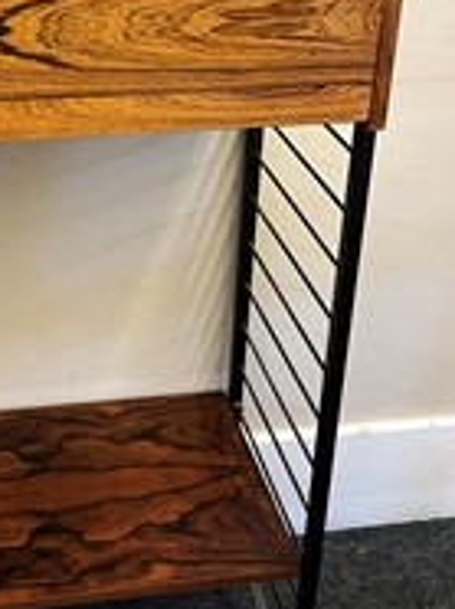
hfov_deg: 25.3
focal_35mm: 56
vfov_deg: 32.6
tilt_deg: -22.4
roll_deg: +1.0
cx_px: 56
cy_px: 56
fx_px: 984
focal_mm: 5.1
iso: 400
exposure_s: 1/50
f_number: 1.6
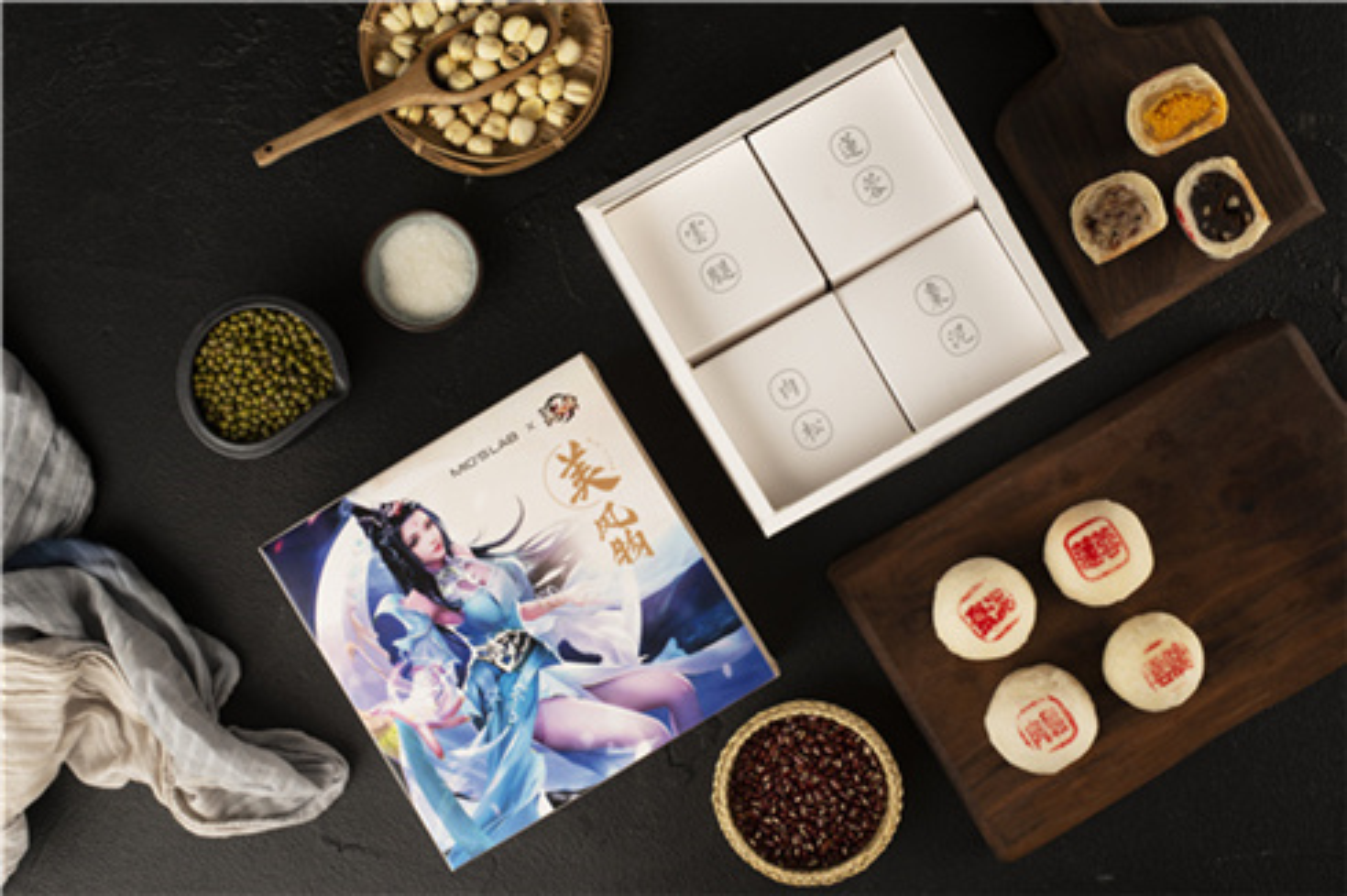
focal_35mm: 50
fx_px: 1870
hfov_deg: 39.6
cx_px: 674
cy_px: 448
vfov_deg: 27.0
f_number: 13
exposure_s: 1/200
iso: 100
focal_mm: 50
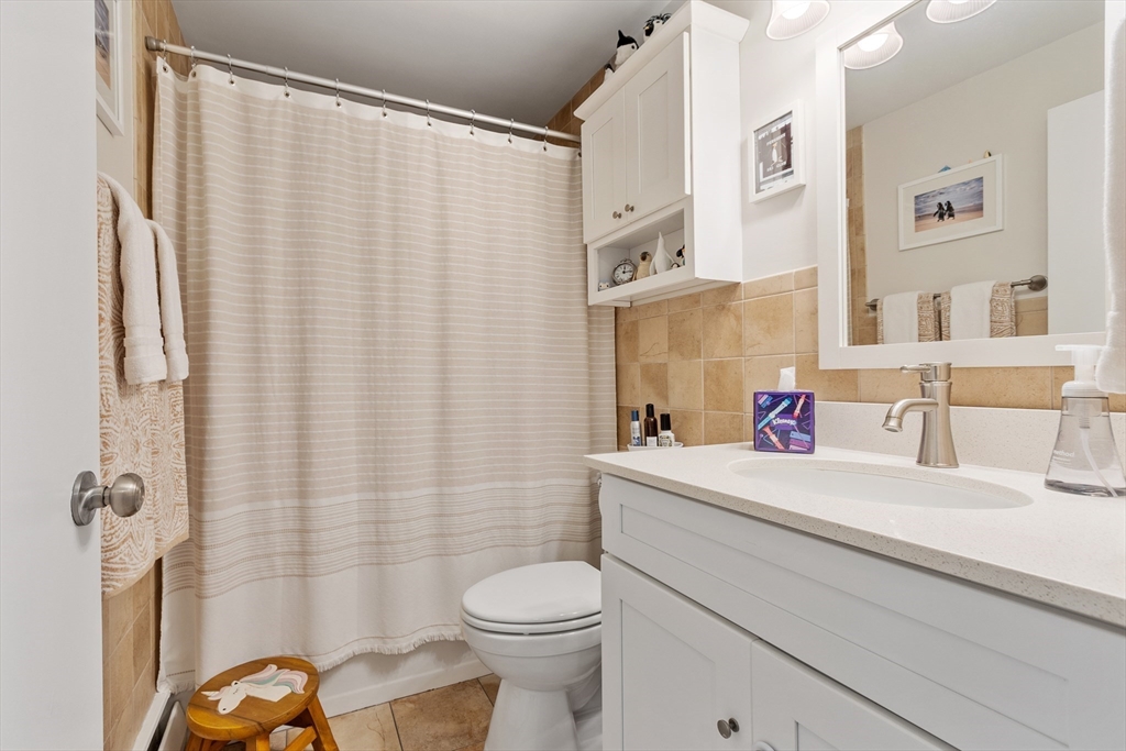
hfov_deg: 100.4
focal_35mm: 15
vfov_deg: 77.3
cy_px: 376
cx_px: 563
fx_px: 469
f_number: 8
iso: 320
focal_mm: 10
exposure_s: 1
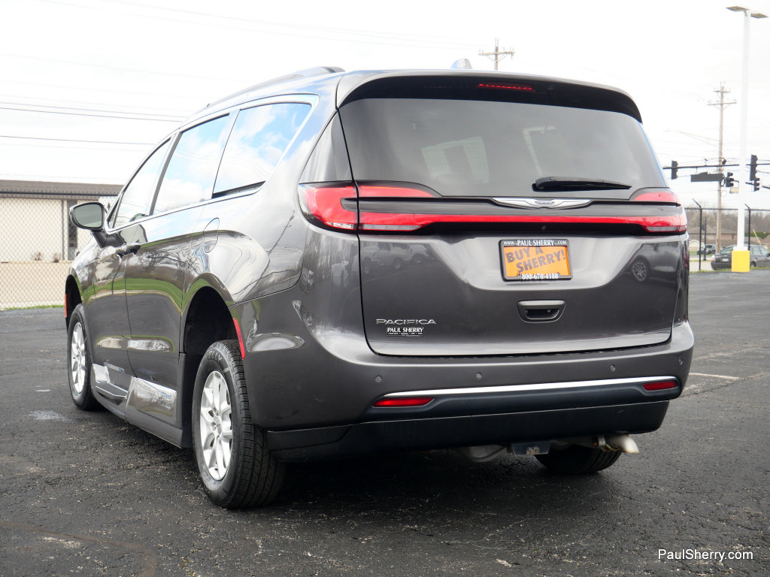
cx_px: 385
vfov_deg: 29.1
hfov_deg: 38.2
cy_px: 288
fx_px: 1112
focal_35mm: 50
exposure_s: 1/100
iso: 200
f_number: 4.5
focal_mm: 25
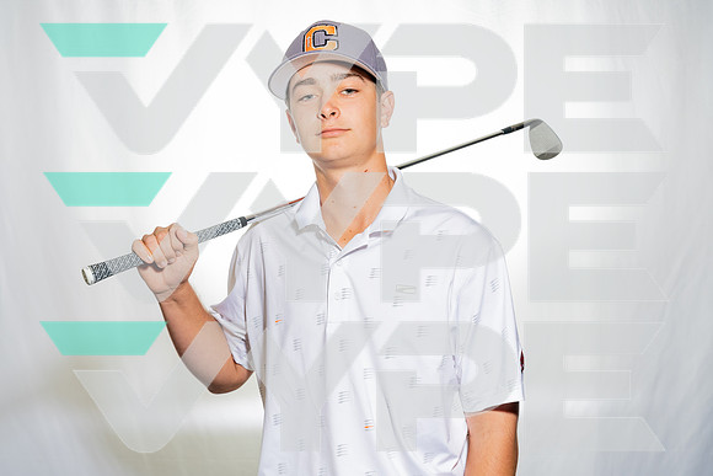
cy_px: 238
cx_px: 356
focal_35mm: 52
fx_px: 1030
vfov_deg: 26.0
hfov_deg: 38.2
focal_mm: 52
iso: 100
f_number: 7.1
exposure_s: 1/250
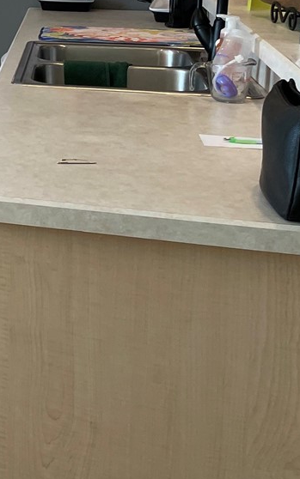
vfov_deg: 24.7
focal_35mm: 79
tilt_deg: -5.4
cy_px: -18
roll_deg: +1.4
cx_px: -335
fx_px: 1033
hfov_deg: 13.6
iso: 80
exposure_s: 1/120
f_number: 1.6
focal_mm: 4.2
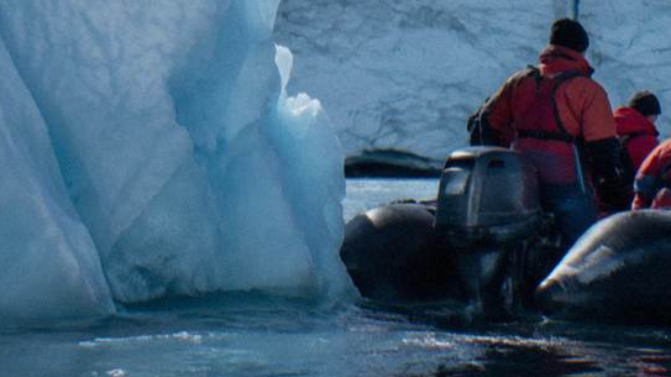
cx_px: 550
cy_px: 94
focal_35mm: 54
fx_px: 960
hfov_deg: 37.0
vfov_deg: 22.0
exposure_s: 1/640
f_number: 4.5
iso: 200
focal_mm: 28
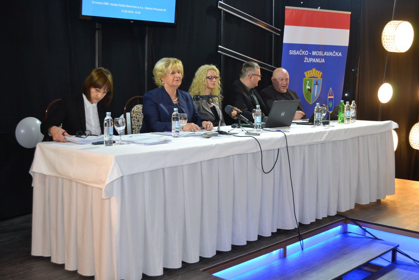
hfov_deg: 43.6
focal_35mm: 45
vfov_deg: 29.9
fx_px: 524
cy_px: 140
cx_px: 210
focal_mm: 30
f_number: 4.5
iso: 1400
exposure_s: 1/60
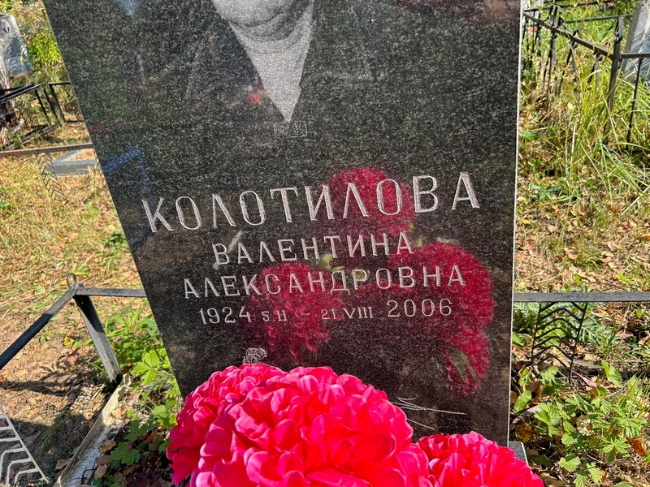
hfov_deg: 67.3
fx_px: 488
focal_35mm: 26
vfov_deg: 53.1
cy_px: 244
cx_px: 325
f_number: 1.5
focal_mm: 5.7
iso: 50
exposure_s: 1/1029
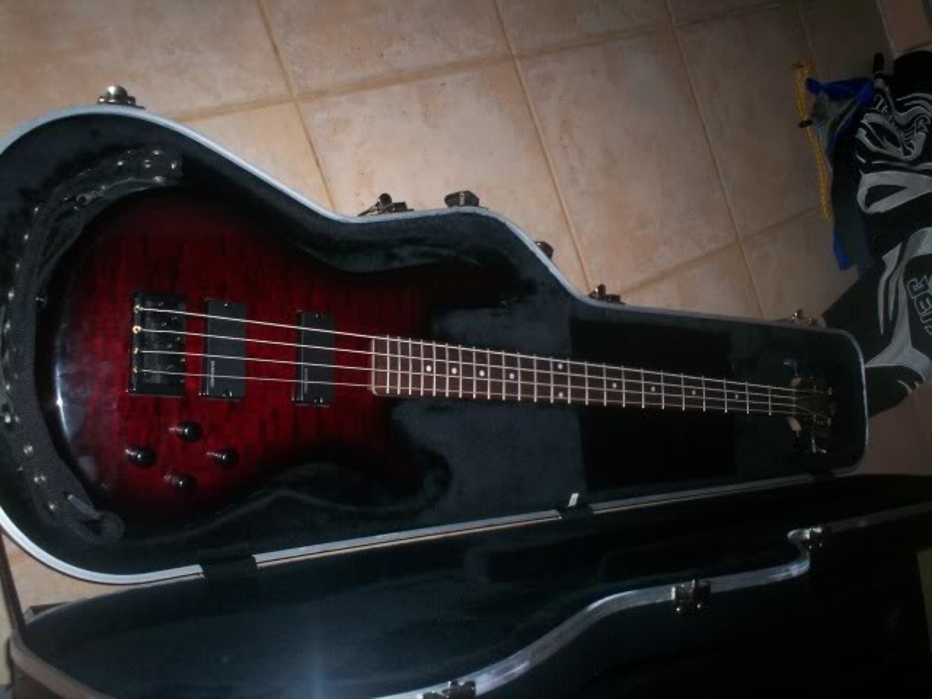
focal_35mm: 36
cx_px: 466
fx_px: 969
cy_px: 350
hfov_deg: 51.4
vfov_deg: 39.7
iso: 140
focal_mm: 6
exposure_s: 1/60
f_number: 4.5
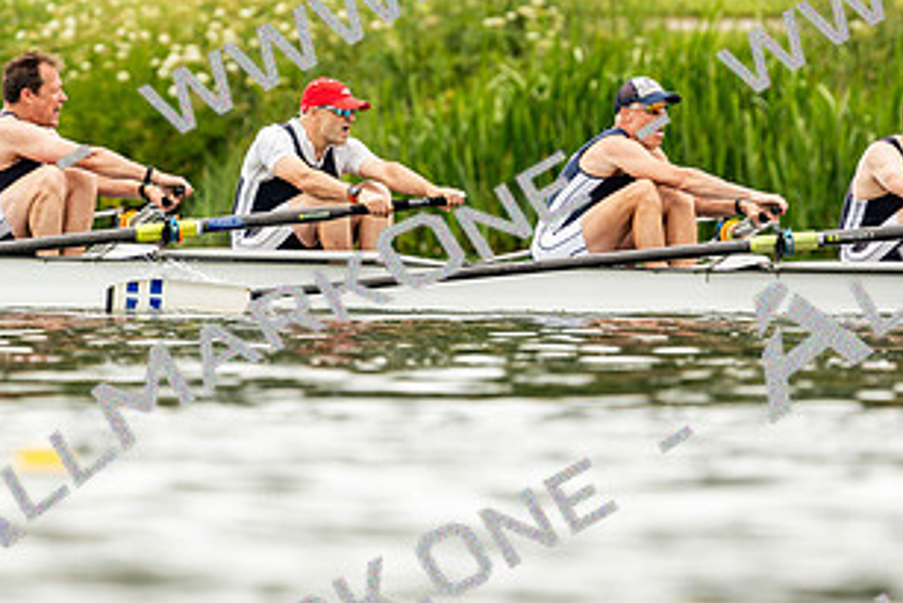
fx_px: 28431
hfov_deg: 1.8
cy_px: 143
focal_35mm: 1133
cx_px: 503
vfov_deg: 1.2
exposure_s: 1/2000
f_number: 6.3
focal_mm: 600
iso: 500
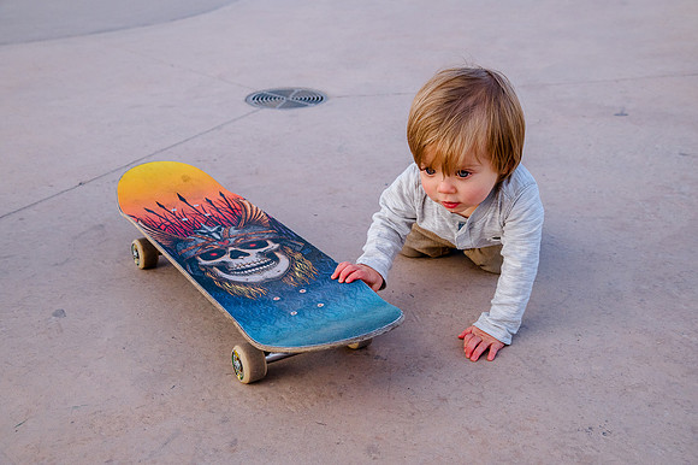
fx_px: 891
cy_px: 232
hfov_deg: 42.8
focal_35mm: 46
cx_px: 349
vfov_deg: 29.2
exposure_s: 1/800
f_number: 7.1
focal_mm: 46
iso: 1250
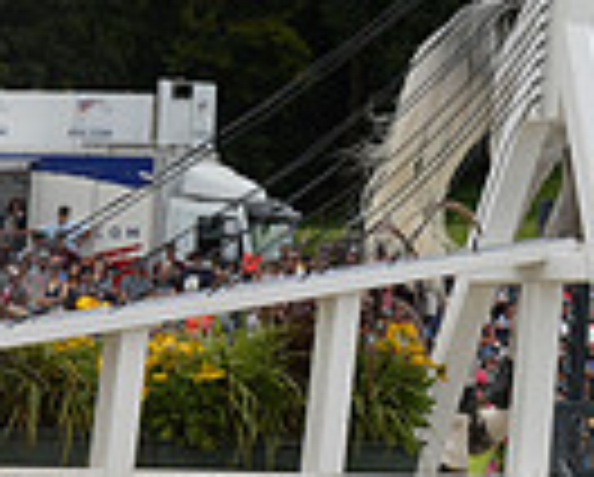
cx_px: 1251
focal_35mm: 206
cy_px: -176
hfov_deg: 8.8
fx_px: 3627
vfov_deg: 7.4
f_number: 9
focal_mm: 50
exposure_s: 1/3200
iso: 1250
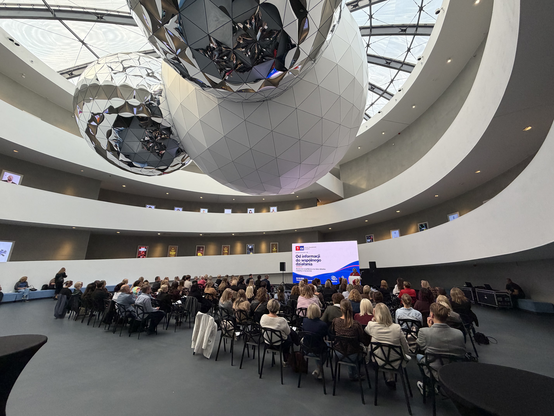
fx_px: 224
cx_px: 277
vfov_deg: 85.7
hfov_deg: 102.1
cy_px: 208
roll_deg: +0.1
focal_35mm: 14
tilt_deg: +14.7
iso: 160
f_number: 2.2
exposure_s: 1/121
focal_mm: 2.22
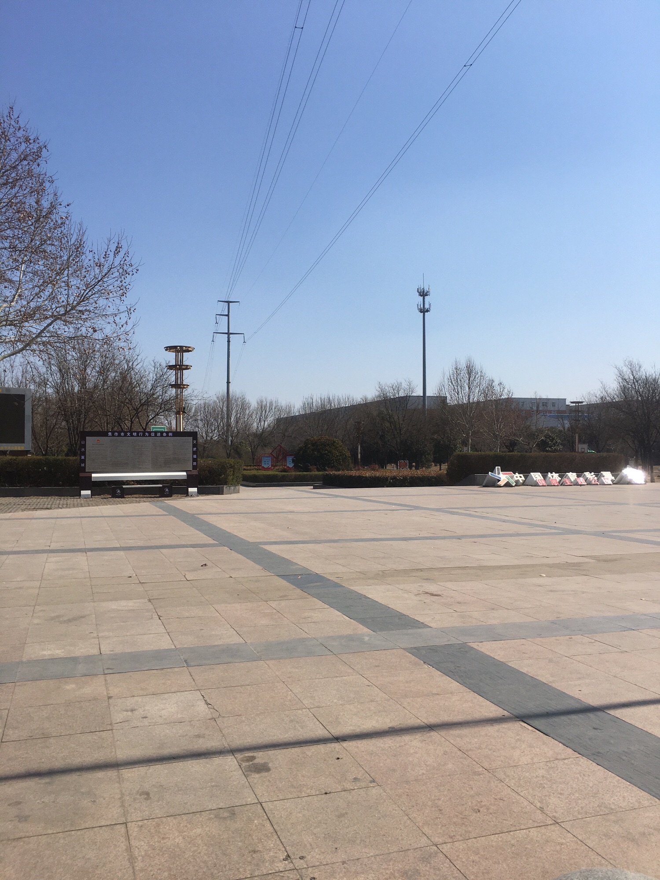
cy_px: 440
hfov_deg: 48.2
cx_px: 330
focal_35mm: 29
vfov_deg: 61.7
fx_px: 737
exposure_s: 1/2959
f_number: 2.2
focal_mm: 4.15
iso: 25
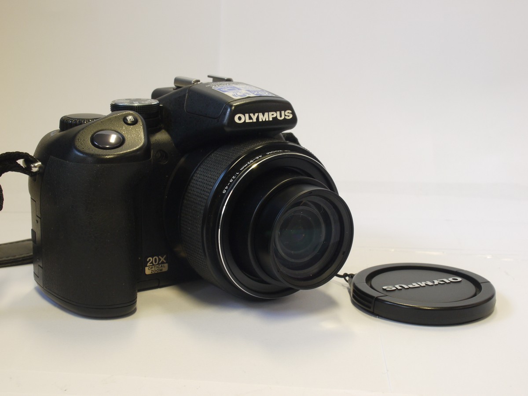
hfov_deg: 32.2
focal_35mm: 60
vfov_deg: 24.4
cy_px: 198
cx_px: 264
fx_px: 915
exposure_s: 1/13
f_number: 10
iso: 400
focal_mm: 30
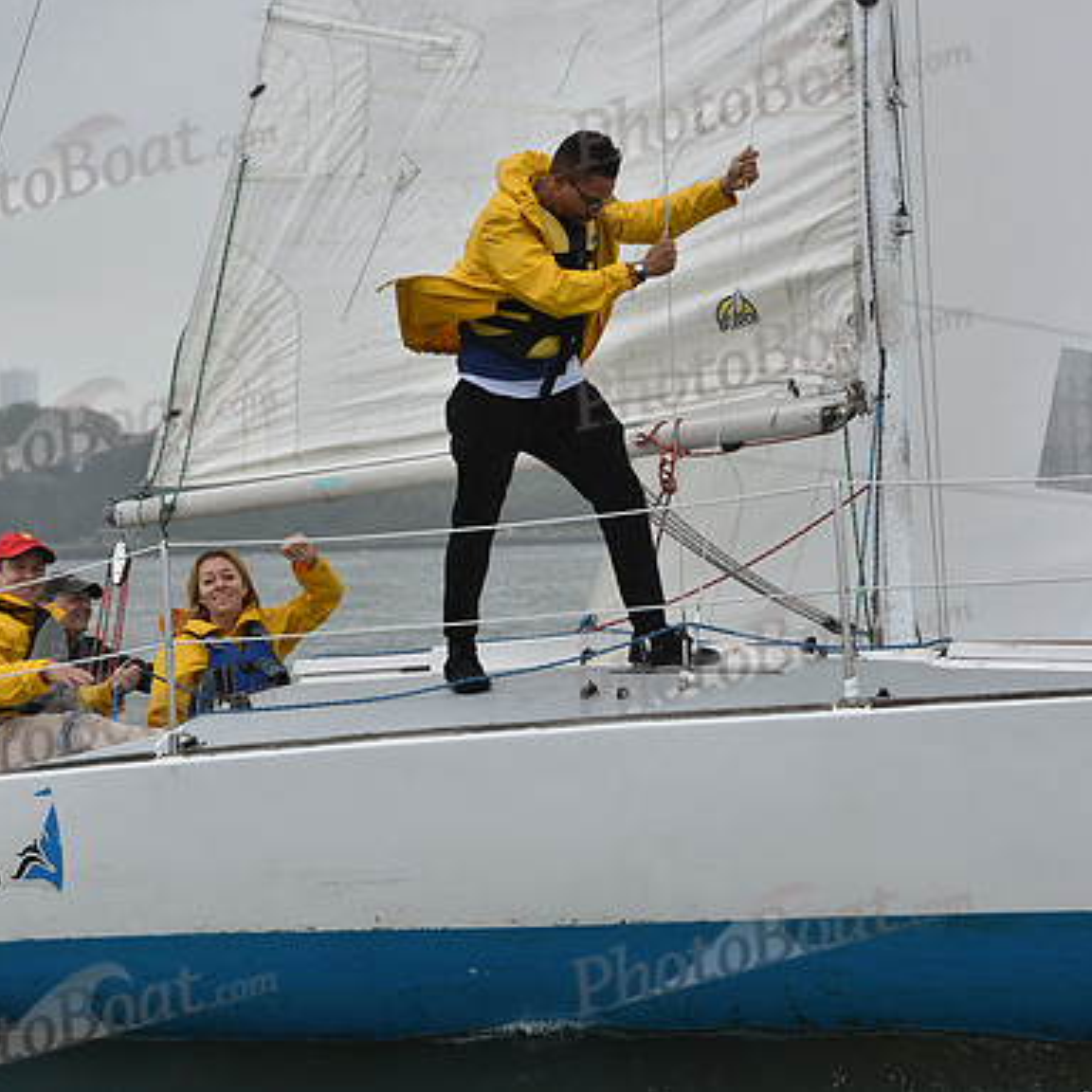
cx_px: 427
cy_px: 545
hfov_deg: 14.3
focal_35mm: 122
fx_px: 4354
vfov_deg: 14.3
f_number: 7.1
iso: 400
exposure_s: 1/800
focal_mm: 95
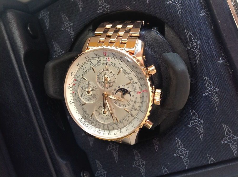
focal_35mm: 35
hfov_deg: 52.7
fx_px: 240
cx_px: 119
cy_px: 88
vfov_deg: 40.6
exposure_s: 1/40
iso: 50
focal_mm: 4.28
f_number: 2.4
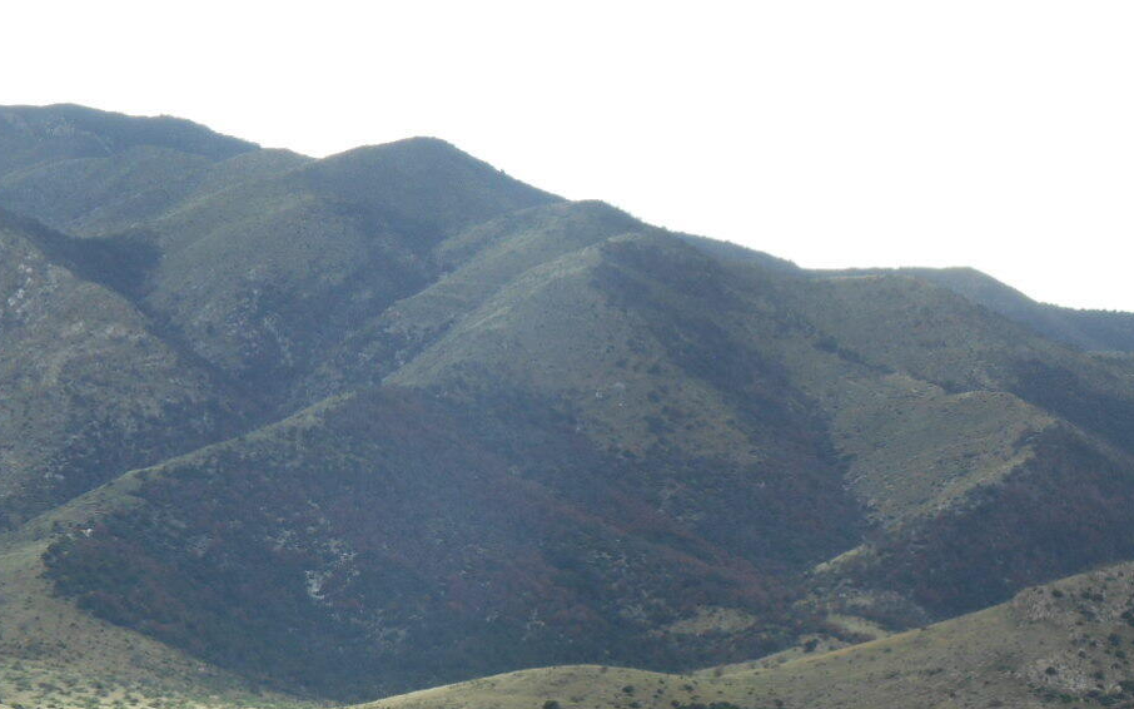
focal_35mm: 161
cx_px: 365
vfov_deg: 8.1
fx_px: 4975
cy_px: 750
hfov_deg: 13.0
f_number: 6.3
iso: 80
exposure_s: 1/125
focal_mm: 15.4
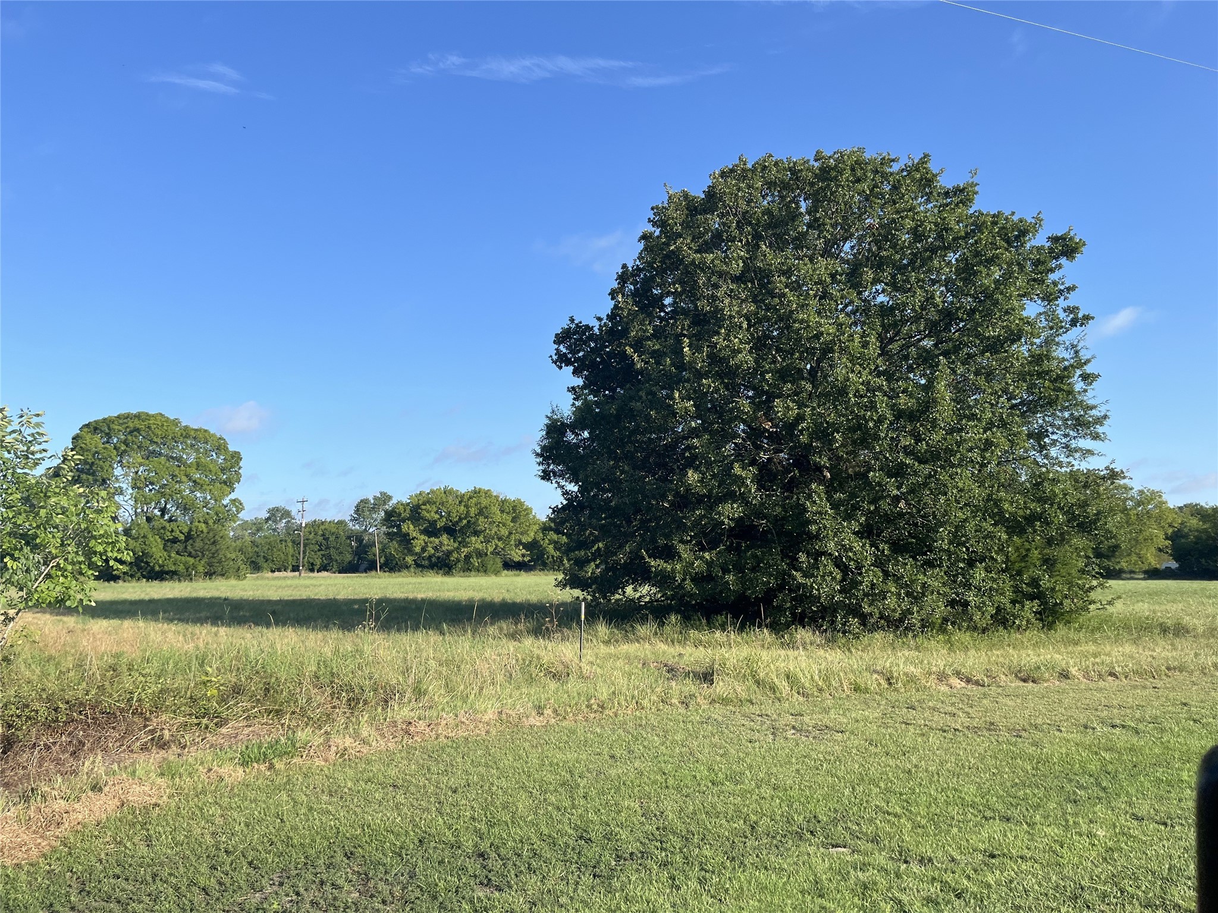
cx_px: 609
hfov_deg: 67.3
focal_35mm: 26
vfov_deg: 53.1
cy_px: 456
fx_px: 915
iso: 50
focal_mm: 5.1
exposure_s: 1/2309
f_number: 1.6
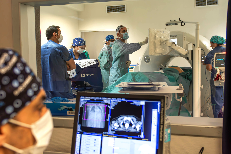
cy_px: 73
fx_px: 250
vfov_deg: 34.2
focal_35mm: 39
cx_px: 121
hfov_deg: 49.5
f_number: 2.8
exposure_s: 1/200
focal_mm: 24
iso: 1000
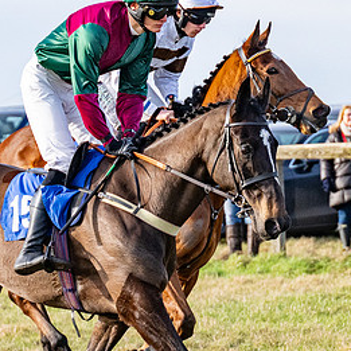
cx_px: 37
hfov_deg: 5.1
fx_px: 3969
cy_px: 264
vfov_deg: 5.1
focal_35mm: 346
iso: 800
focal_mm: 103
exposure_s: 1/5000
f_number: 4
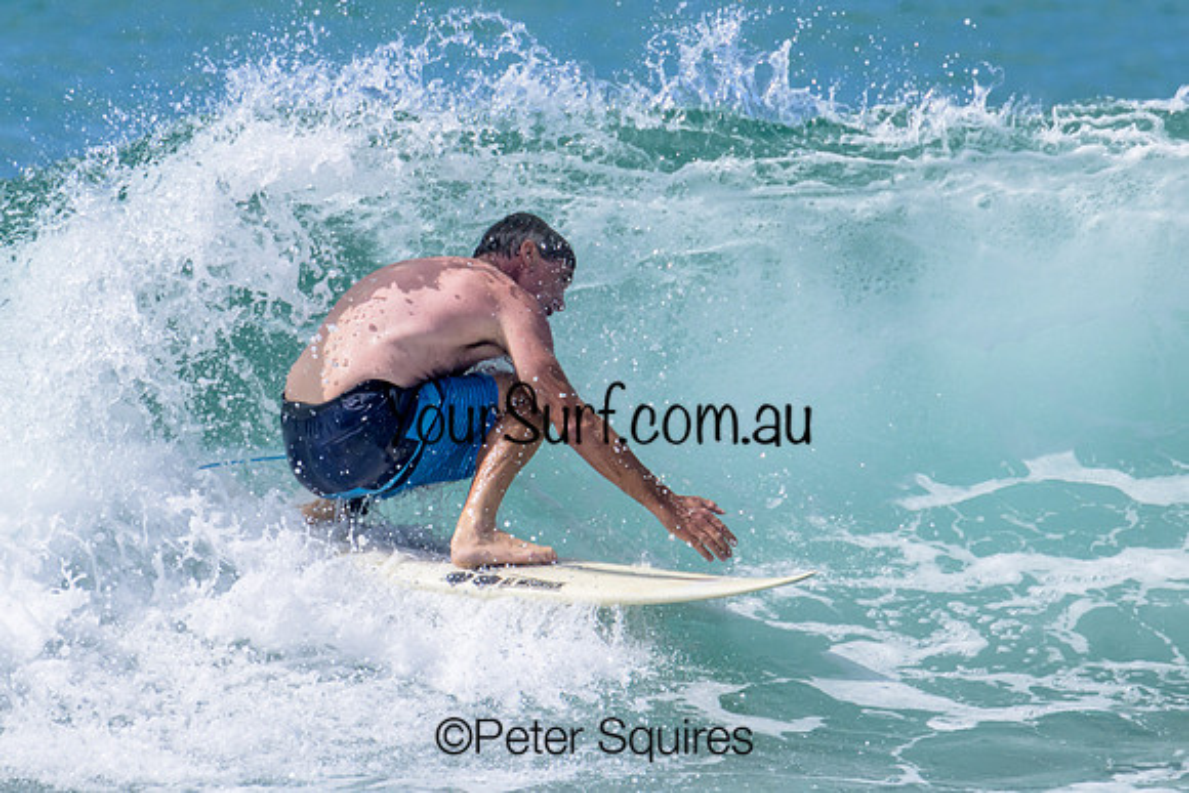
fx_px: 35901
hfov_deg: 1.9
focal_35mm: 1087
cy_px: 337
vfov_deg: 1.3
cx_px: 511
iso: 640
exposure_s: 1/2000
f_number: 11
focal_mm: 800
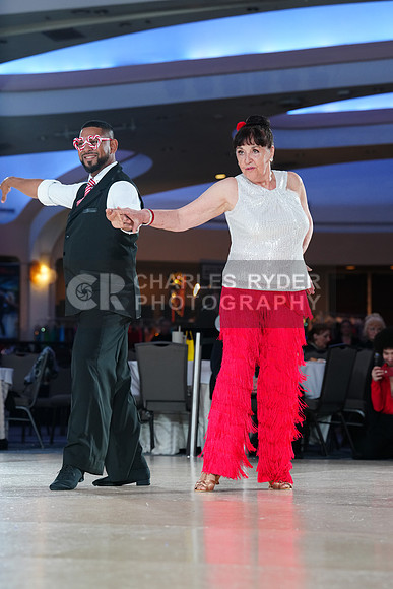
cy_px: 294
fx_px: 1800
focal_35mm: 110
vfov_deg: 18.6
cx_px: 196
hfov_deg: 12.5
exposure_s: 1/200
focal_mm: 110
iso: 1250
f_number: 5
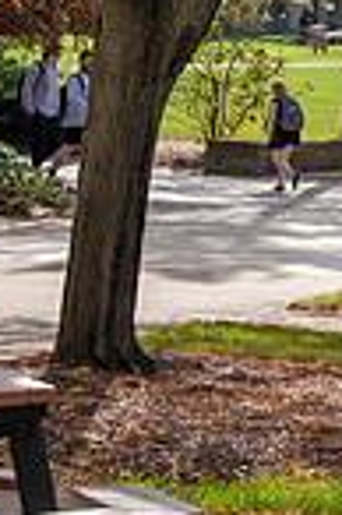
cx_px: 476
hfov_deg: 6.3
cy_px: -258
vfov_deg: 9.3
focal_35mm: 216
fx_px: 3085
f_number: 5.6
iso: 200
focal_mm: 70
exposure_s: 1/400
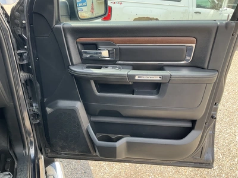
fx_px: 199
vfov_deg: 48.2
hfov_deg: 61.7
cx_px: 119
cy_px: 89
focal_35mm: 29
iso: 25
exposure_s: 1/236
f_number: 1.8
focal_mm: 3
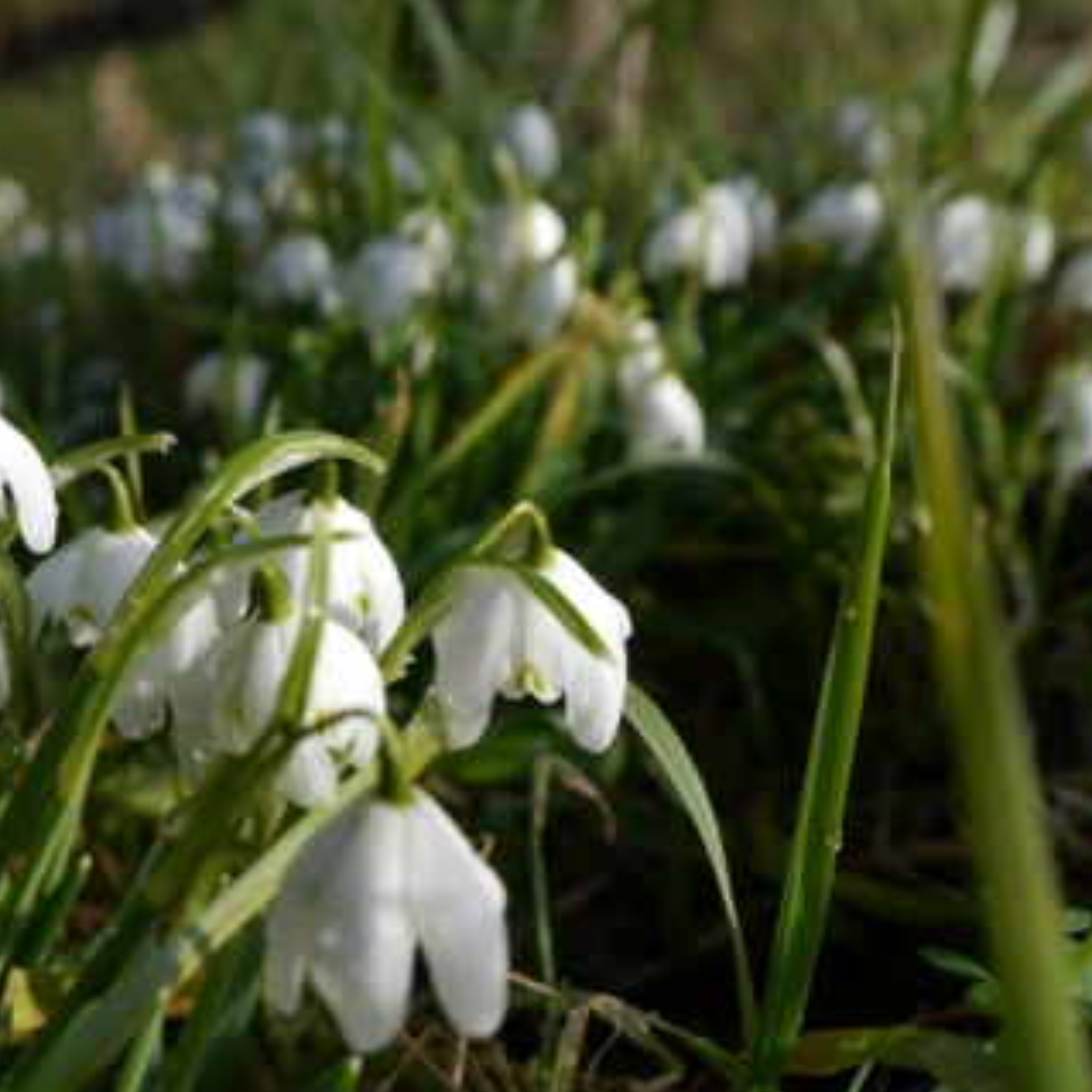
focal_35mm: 67
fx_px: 2391
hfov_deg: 25.7
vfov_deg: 25.7
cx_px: 452
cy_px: 551
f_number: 8
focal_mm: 28
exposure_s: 1/250
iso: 160
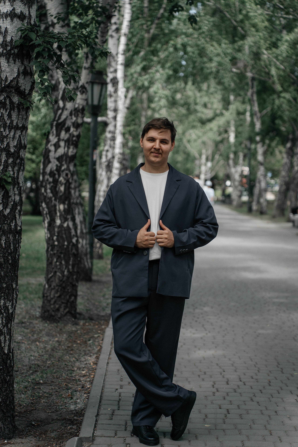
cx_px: 149
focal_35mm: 75
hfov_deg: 18.2
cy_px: 224
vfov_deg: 27.0
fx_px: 931
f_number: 2.8
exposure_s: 1/250
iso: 50
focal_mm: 75
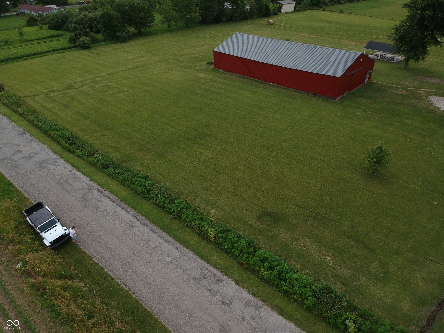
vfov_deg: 54.9
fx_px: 321
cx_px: 222
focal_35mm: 25
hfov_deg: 69.4
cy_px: 166
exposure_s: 1/1250
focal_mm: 4.49
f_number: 2.6
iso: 100
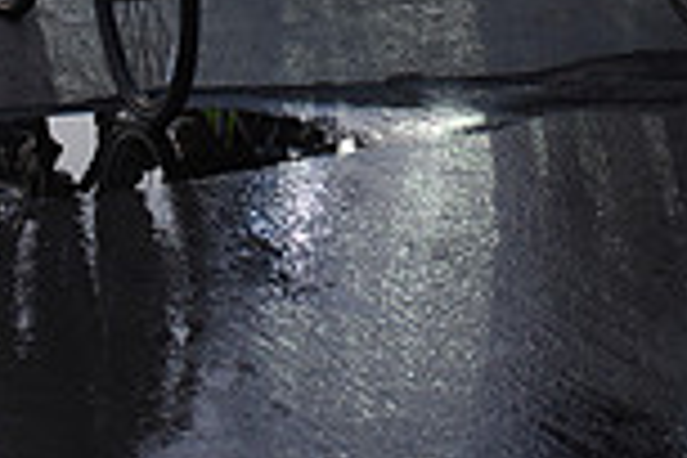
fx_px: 3606
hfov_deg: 10.8
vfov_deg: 7.1
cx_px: 678
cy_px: -344
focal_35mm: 189
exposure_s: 1/400
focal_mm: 50
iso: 2500
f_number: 2.8
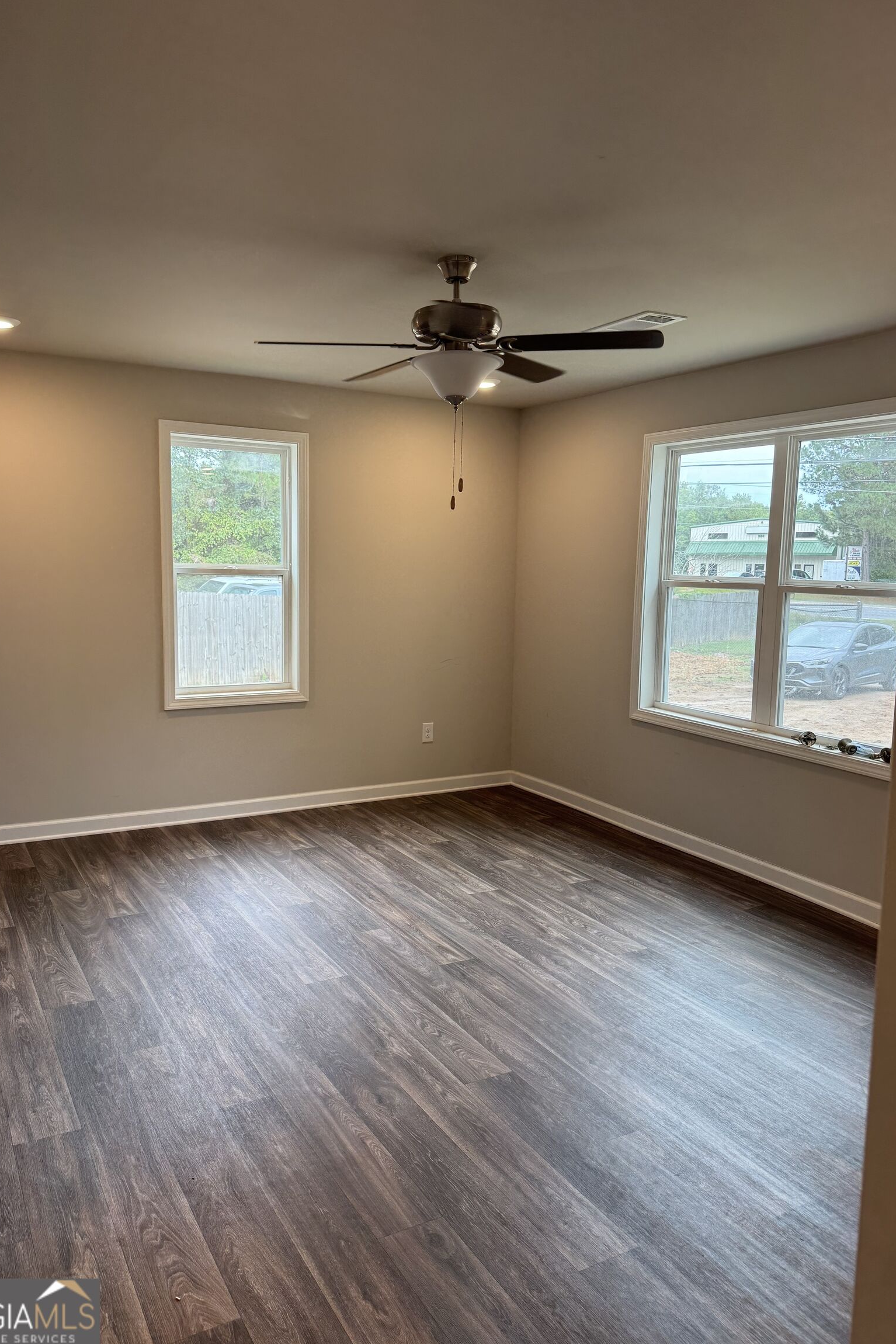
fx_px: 933
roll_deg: +0.1
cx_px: 403
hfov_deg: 51.2
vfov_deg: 71.5
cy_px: 673
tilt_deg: -6.7
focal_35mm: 25
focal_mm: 6.76
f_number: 1.78
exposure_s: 1/120
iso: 100
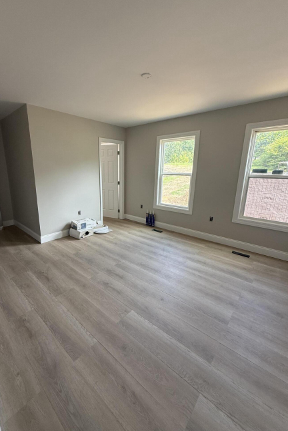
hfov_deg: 76.9
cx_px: 123
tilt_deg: -13.0
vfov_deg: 100.3
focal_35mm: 15
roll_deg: -0.6
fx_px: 180
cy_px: 210
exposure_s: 1/99
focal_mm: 2.22
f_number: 2.2
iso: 100
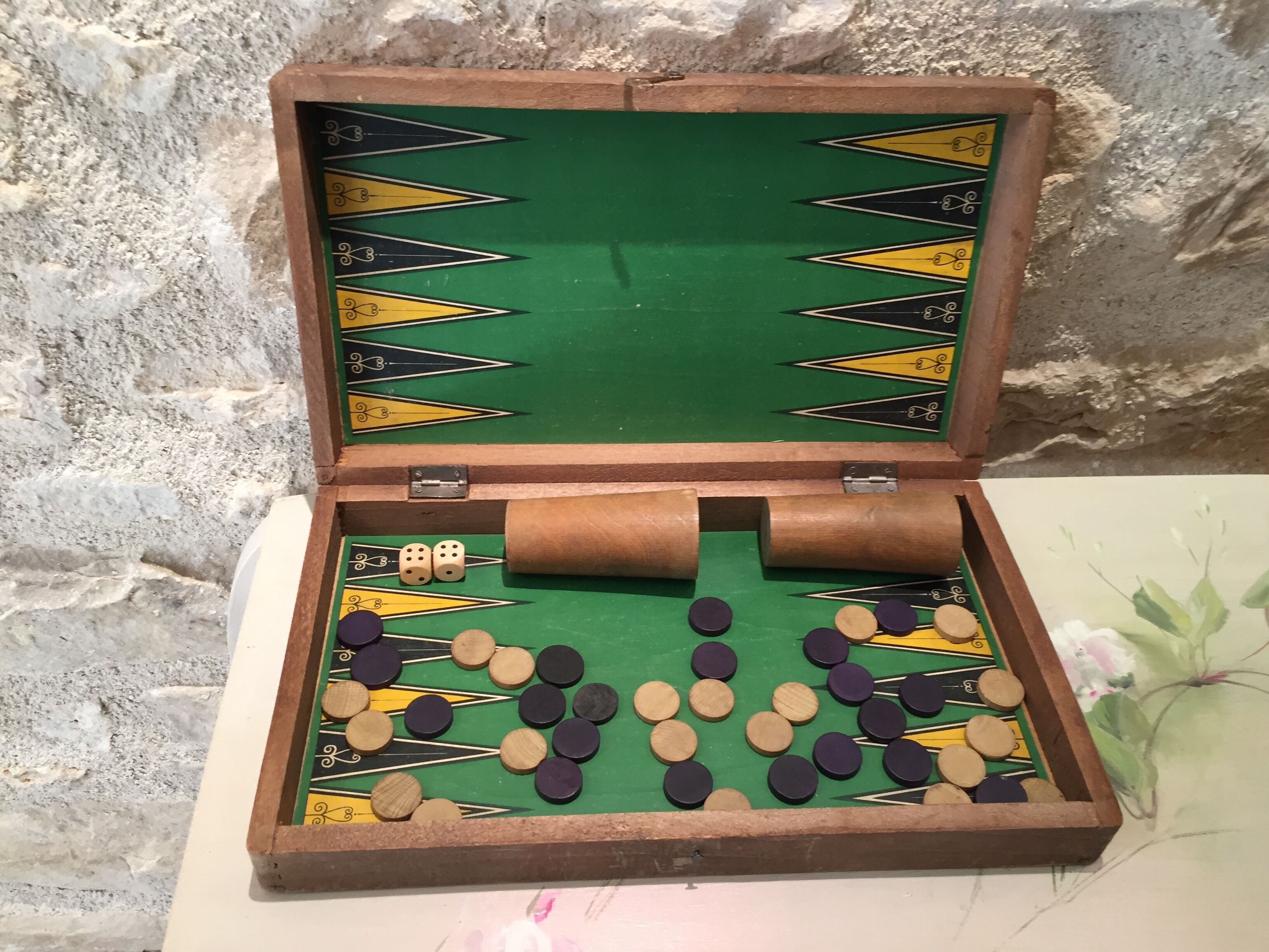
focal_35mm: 29
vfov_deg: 48.2
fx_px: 1063
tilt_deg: -44.6
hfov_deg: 61.7
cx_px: 634
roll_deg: -2.8
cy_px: 476
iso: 100
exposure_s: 1/33
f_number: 2.2
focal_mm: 4.15
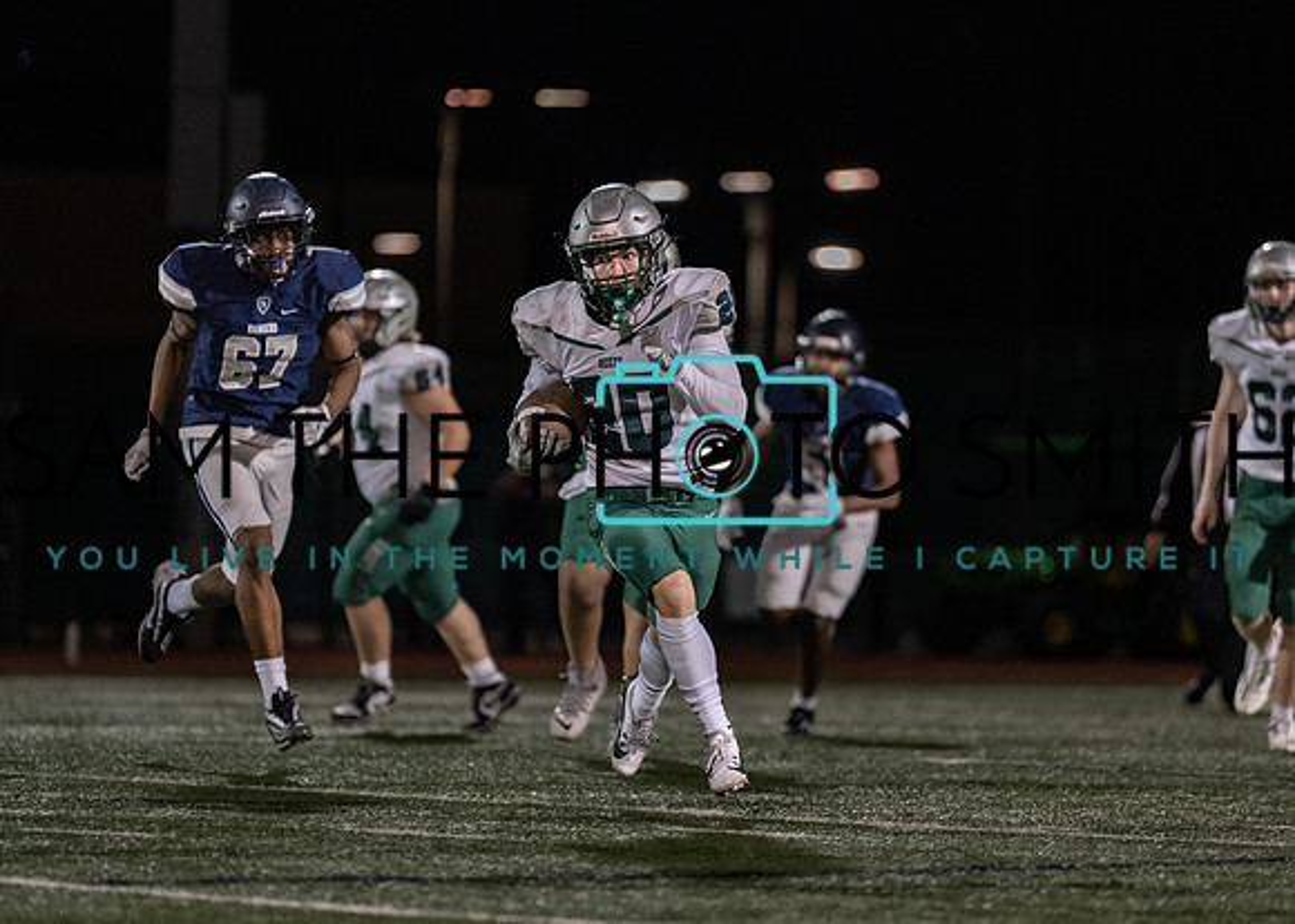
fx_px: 10106
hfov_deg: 7.3
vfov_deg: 5.2
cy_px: 461
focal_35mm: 275
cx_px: 701
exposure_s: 1/1000
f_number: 2.8
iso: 3200
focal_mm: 200
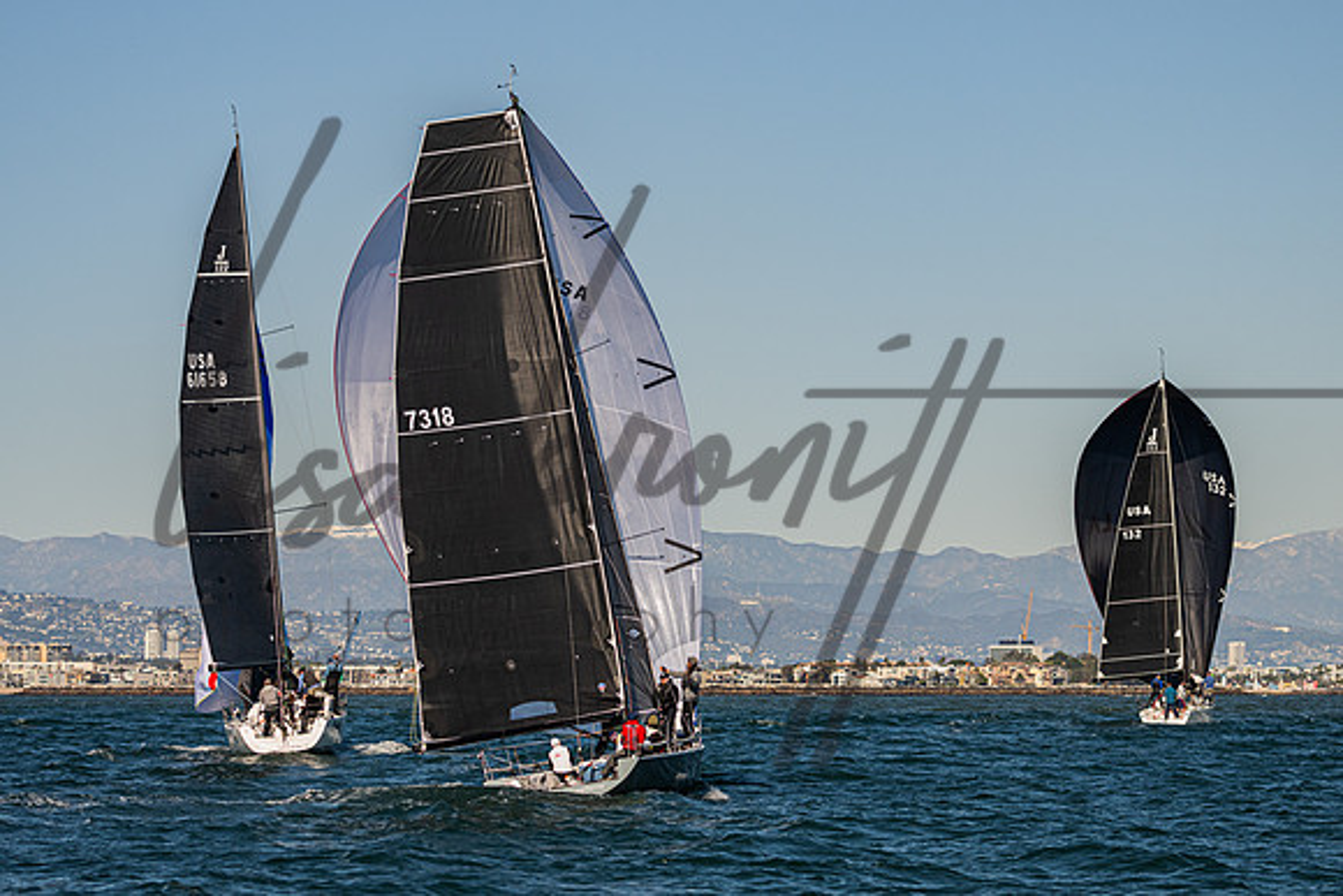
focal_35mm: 133
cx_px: 704
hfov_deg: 15.4
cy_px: 373
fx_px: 4952
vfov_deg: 10.3
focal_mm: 100
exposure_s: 1/4000
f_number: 5.6
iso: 400
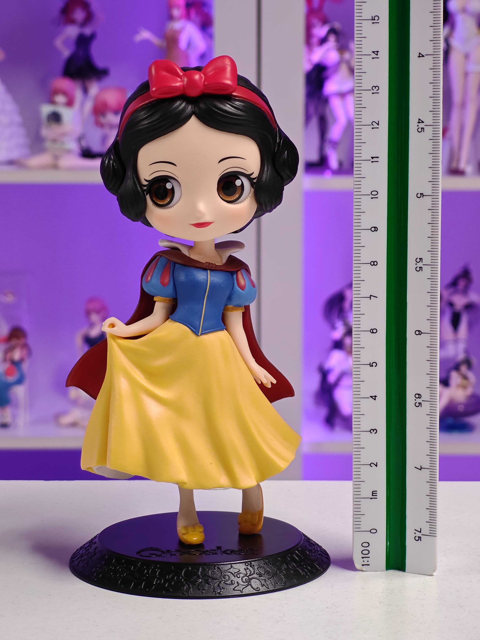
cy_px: 320
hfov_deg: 18.4
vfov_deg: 24.4
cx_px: 240
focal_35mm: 80
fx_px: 1479
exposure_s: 1/33.3
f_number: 2.4
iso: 800
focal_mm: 7.48
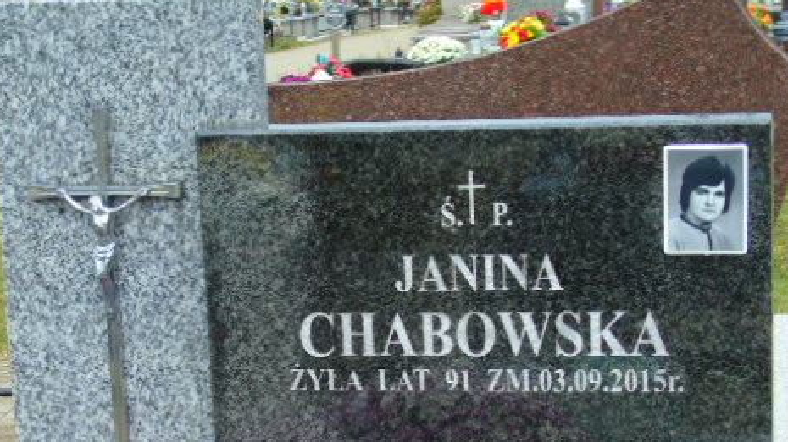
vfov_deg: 12.9
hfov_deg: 22.9
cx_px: 400
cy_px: 376
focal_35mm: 93
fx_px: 1942
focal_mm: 11
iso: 80
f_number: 4.5
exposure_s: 1/50
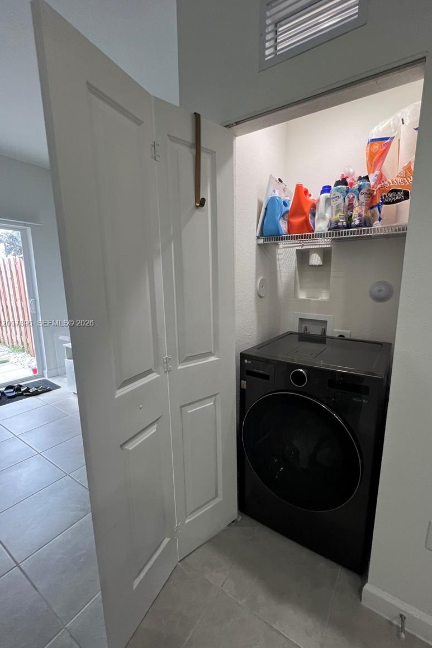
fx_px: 252
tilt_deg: -10.1
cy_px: 324
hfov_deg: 80.9
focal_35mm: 14
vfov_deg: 104.2
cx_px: 242
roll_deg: -0.9
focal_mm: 1.57
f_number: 1.8
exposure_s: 1/60
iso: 160
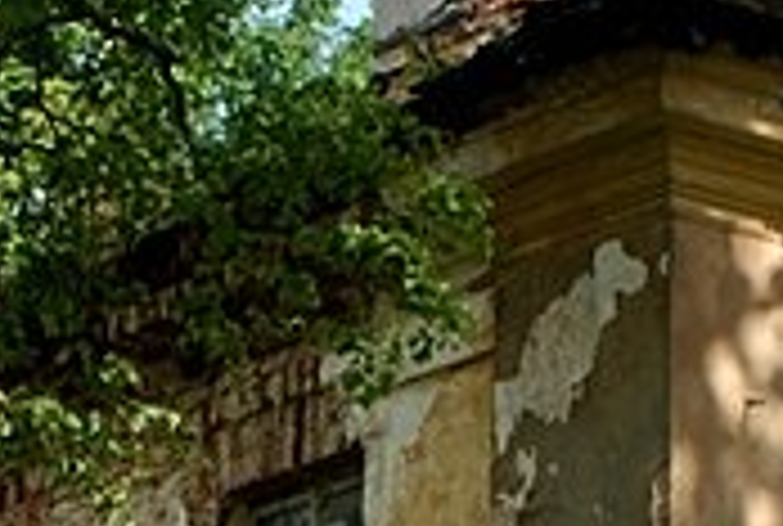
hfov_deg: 11.0
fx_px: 4056
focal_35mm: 186
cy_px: 733
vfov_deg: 7.3
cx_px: 234
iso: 100
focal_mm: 24
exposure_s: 1/80
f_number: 10
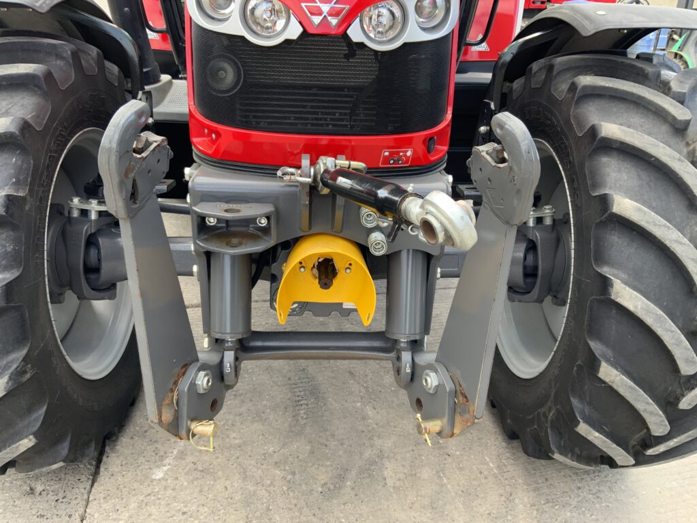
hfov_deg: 61.7
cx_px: 348
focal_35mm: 29
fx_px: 584
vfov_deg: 48.2
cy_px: 262
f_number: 1.8
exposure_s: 1/122
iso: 32
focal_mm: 3
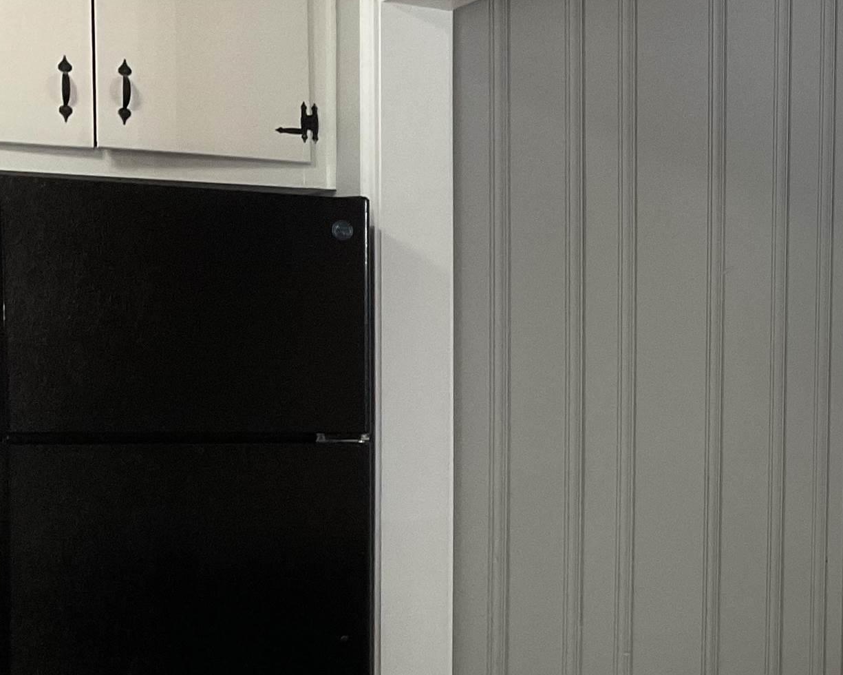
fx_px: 1771
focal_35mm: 71
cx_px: 1007
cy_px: 492
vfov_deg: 21.4
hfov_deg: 24.3
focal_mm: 3
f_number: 1.8
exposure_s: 1/60
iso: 100
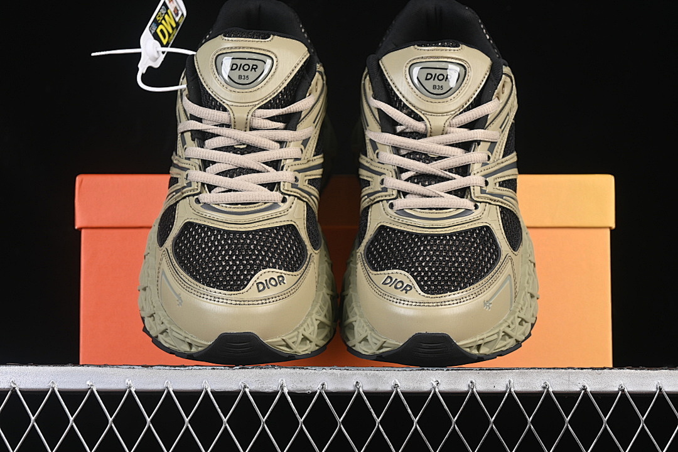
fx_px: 1412
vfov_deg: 18.2
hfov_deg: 27.0
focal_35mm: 75
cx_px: 339
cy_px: 226
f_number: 6.3
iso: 160
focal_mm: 50
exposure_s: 1/60
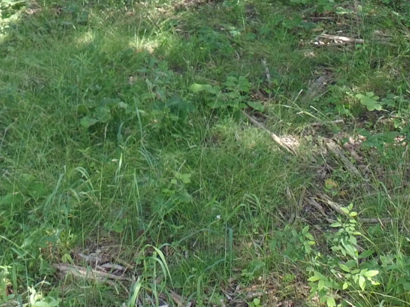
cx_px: 113
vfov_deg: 18.4
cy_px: -119
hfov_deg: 26.4
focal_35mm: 73
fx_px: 864
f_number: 2.8
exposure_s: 1/100
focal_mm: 3.61
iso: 146
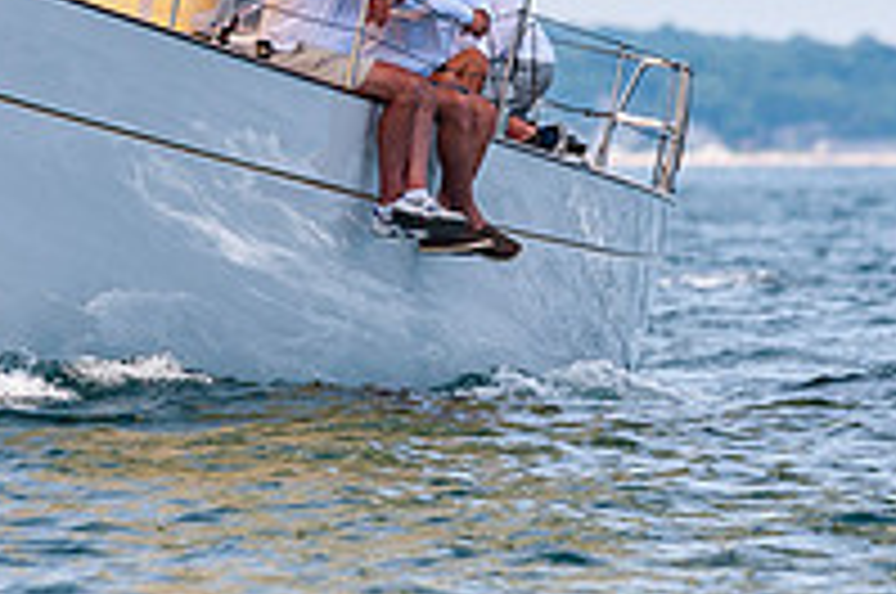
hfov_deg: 2.2
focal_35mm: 959
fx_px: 23830
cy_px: -160
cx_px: -136
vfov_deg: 1.4
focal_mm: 300
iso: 250
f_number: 5
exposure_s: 1/2000
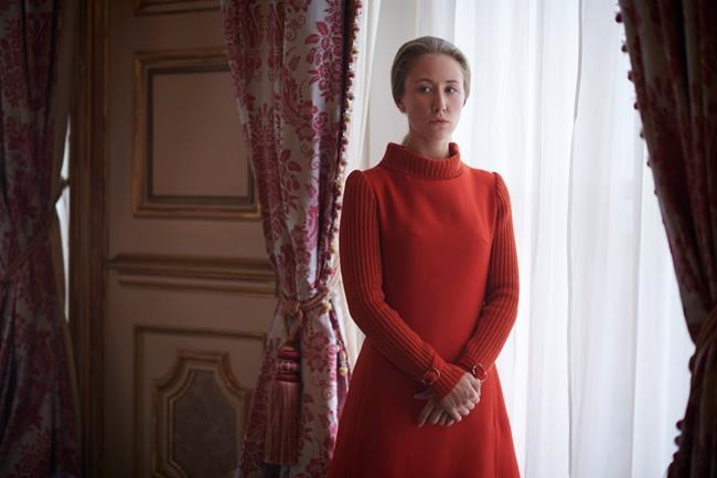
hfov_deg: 23.9
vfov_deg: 16.1
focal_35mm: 85
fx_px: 1692
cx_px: 358
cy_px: 239
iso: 200
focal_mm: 85
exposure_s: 1/320
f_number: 2
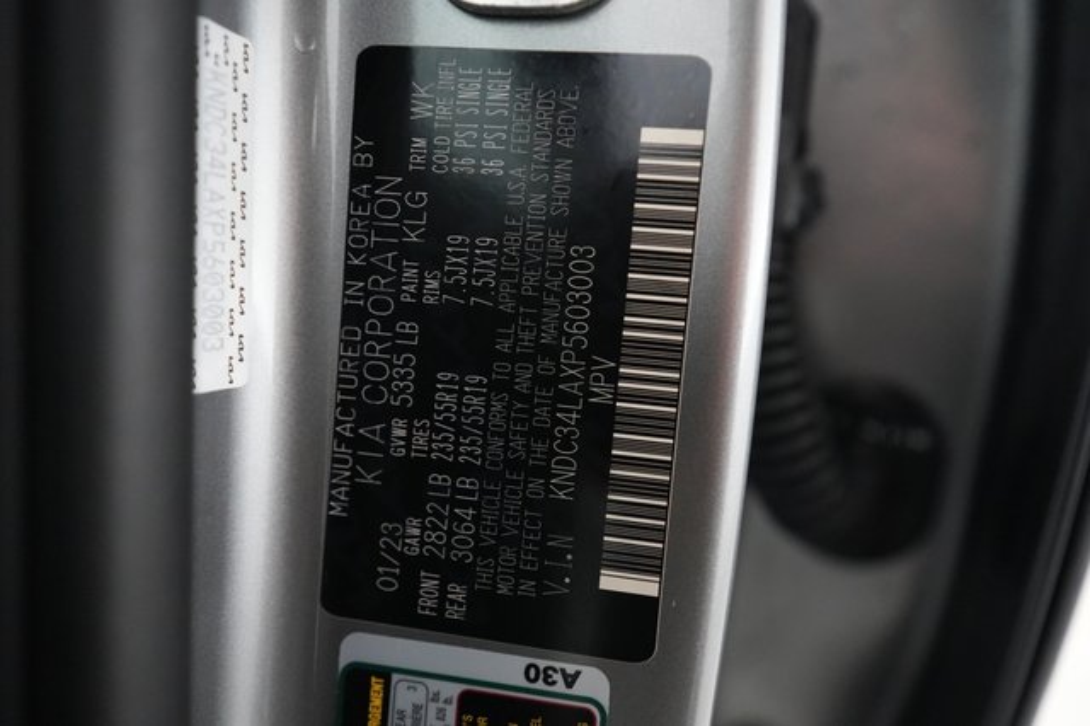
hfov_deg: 73.8
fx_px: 726
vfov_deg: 53.1
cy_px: 363
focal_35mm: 24
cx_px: 545
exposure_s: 1/160
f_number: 2.8
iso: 10000
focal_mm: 24
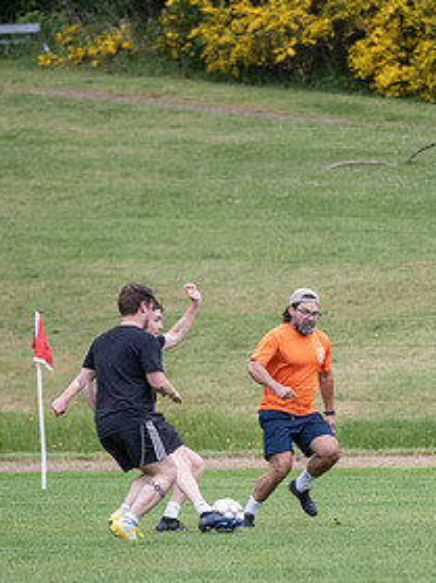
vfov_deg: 4.1
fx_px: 8134
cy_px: 343
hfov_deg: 3.1
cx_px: 258
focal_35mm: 484
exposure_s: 1/1250
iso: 1000
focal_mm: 150
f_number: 2.8
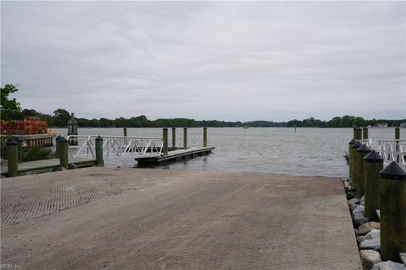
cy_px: 135
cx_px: 203
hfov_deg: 55.8
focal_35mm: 34
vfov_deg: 38.9
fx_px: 383
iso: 100
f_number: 5
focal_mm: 34
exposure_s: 1/800
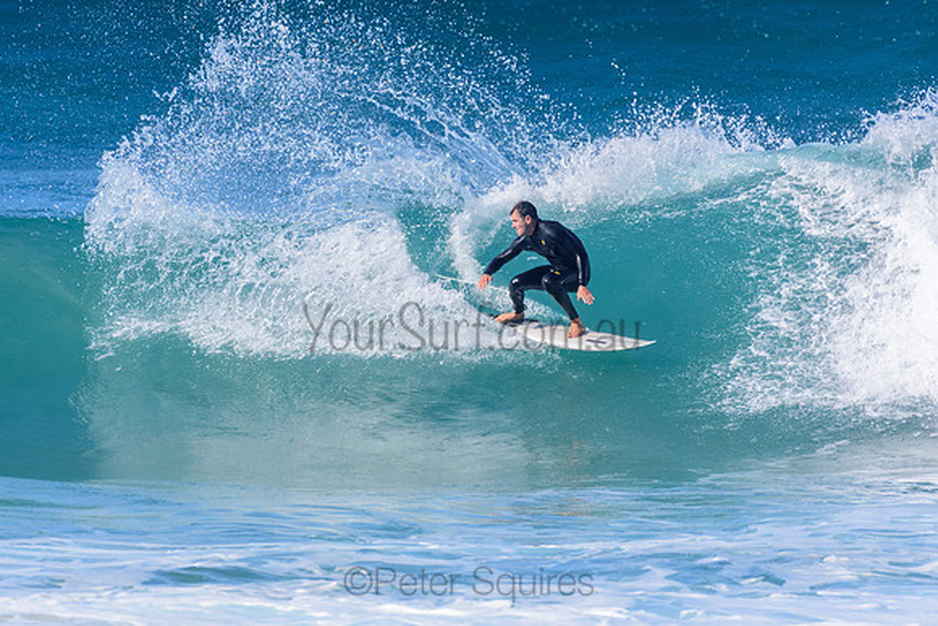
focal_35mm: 750
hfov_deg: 2.7
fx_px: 19545
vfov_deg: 1.8
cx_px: 469
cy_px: 313
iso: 320
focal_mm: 500
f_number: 5.6
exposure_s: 1/2000
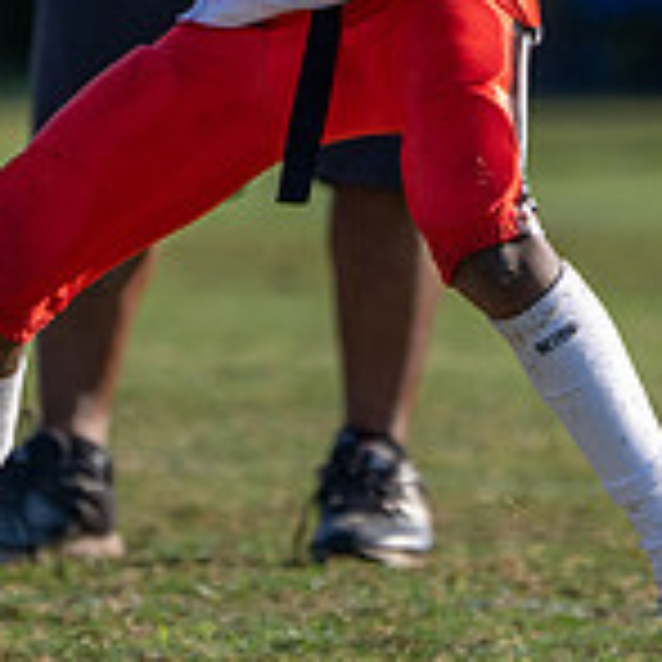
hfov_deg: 1.2
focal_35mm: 1520
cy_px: -118
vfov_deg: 1.2
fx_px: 32887
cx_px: 308
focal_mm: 361
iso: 320
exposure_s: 1/1600
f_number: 5.6
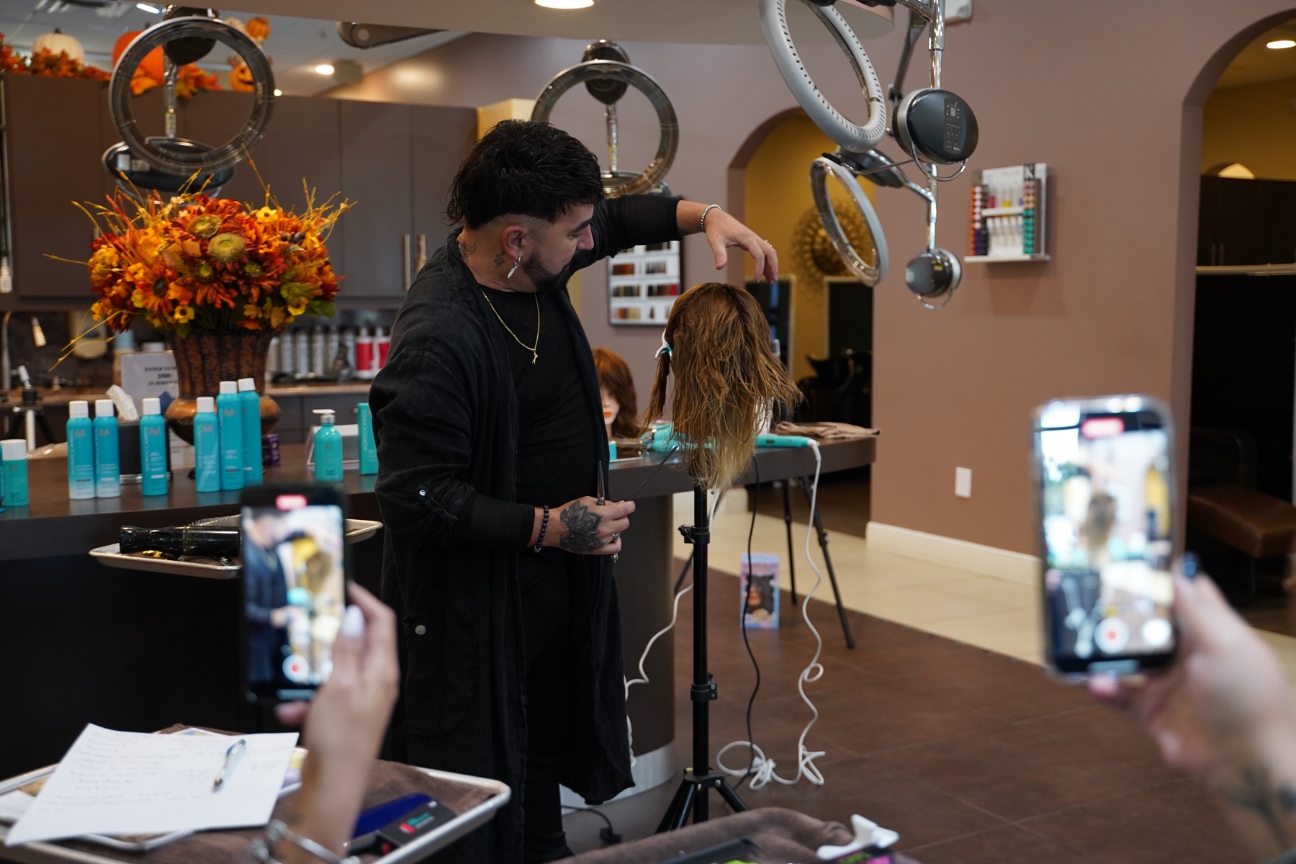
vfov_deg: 34.2
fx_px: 1404
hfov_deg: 49.6
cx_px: 648
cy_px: 432
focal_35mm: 39
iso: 1600
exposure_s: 1/200
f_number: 2.8
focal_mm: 39
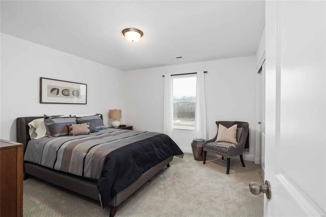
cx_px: 163
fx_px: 145
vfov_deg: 73.7
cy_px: 108
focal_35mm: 16
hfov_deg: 96.7
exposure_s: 1/2
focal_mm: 8
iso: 400
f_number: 10
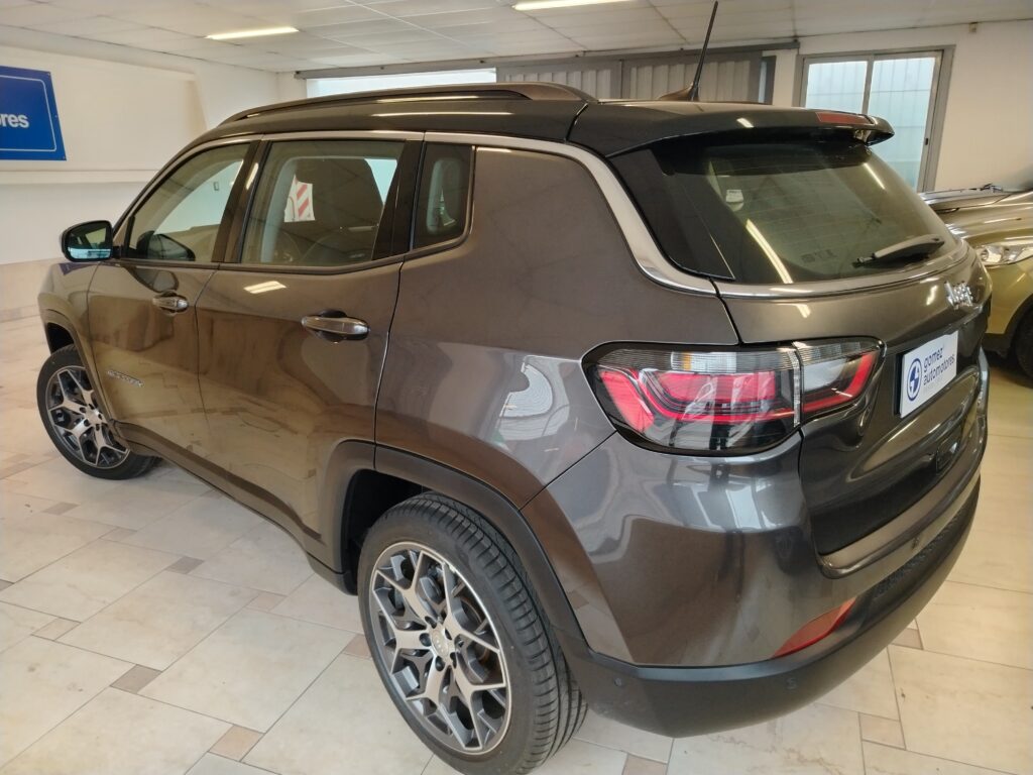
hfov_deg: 71.6
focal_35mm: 24
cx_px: 516
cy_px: 388
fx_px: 716
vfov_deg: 56.8
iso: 713
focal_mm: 5.25
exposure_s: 1/33.3
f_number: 1.75
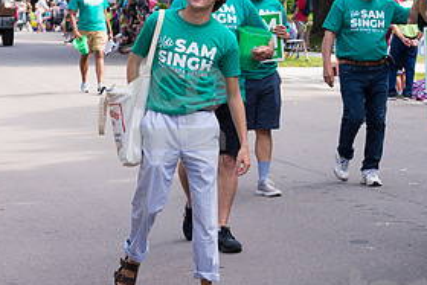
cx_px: 180
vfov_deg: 9.5
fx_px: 1721
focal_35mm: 145
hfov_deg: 14.1
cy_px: 109
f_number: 6.3
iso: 400
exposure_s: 1/500
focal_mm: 70
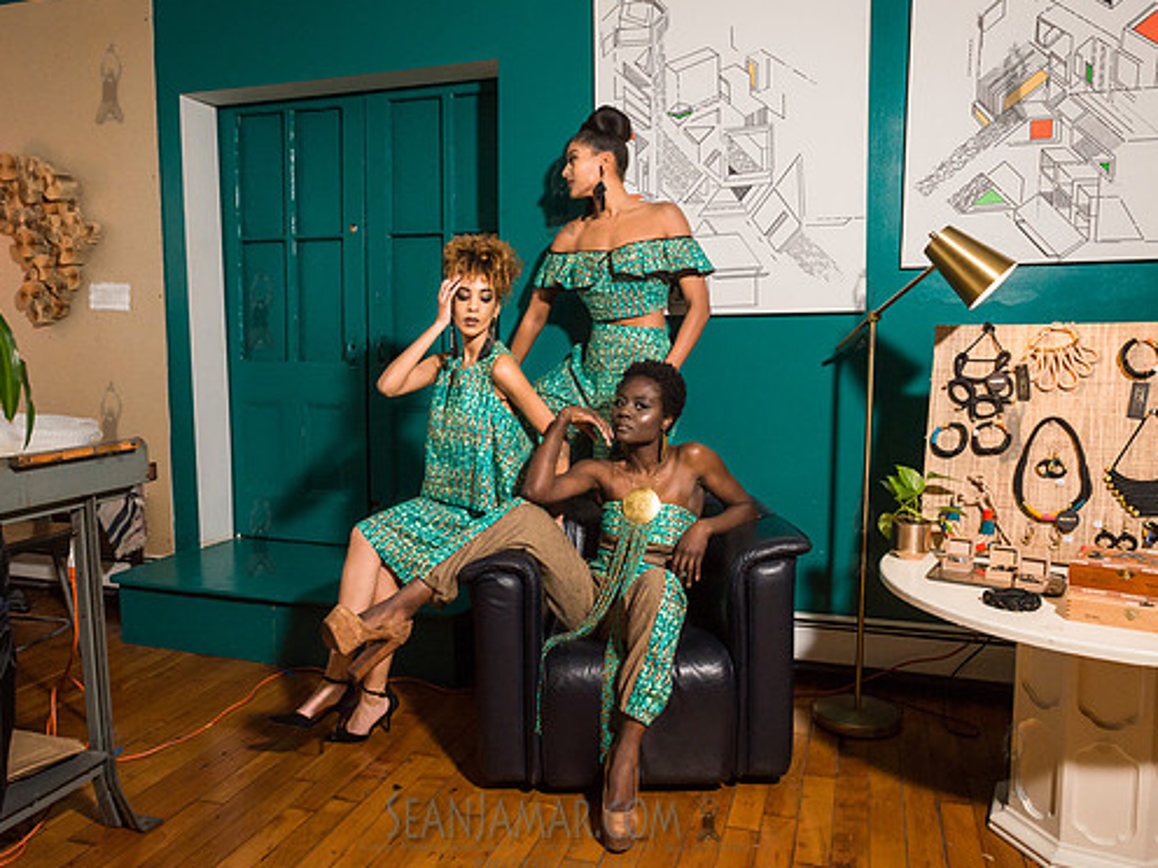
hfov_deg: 65.3
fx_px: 903
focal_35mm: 27
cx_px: 560
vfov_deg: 51.3
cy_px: 421
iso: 2500
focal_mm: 24
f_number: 5.6
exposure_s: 1/400
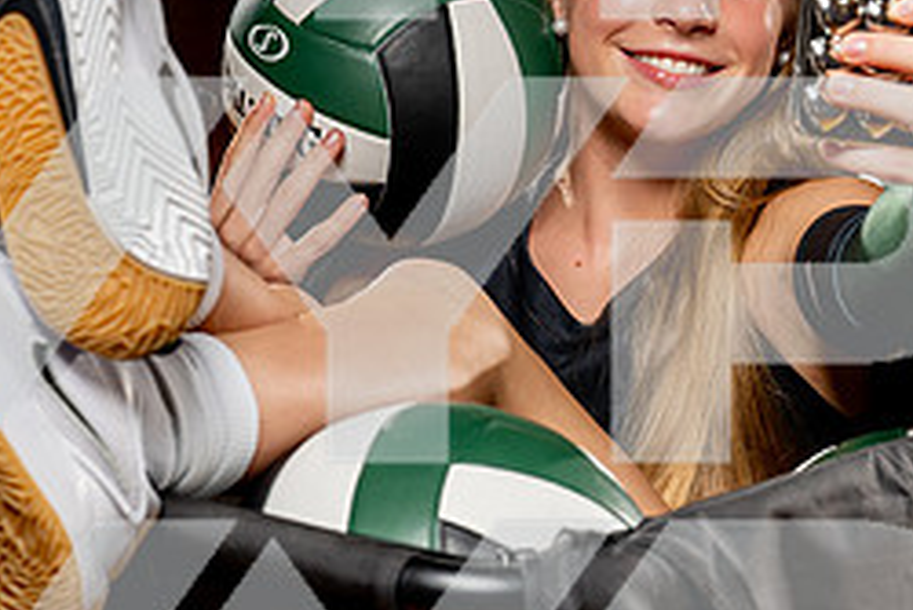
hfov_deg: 15.0
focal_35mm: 137
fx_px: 3476
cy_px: 257
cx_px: 540
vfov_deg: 10.0
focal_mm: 51
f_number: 5.6
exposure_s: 1/250
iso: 100
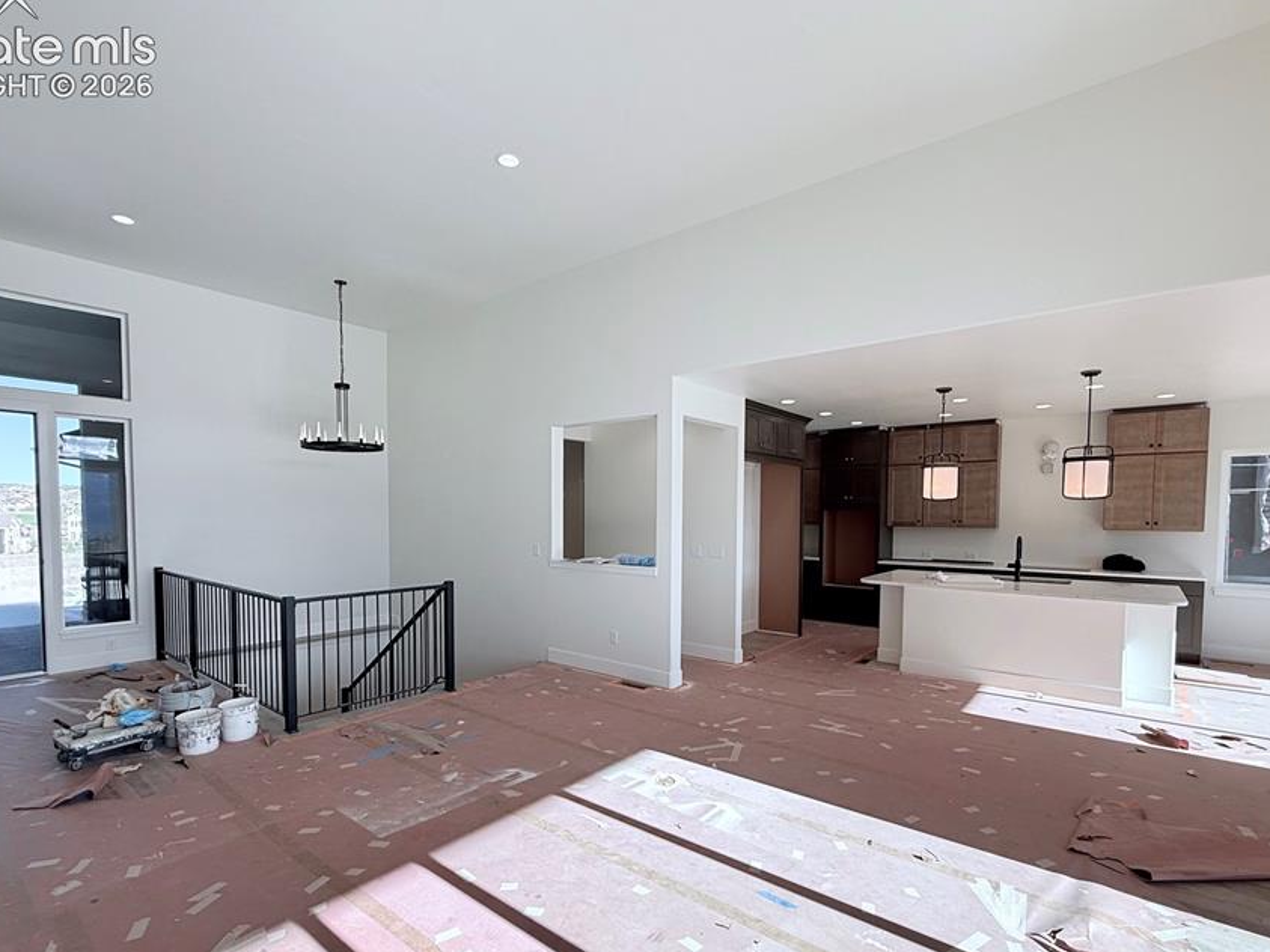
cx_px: 633
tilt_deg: -3.3
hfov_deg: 91.0
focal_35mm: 17
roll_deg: -1.0
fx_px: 624
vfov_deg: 74.3
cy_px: 542
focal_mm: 2.22
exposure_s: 1/400
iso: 64
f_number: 2.2
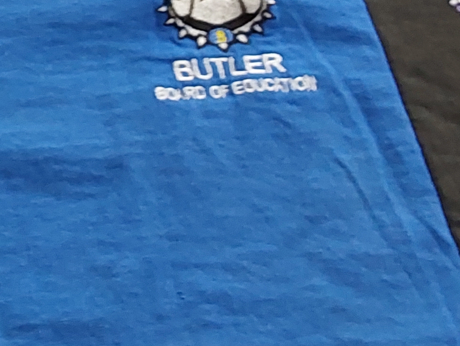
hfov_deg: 19.3
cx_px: -116
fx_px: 1263
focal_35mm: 95
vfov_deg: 14.7
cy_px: -147
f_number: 1.9
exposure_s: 1/60
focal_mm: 2.91
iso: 250
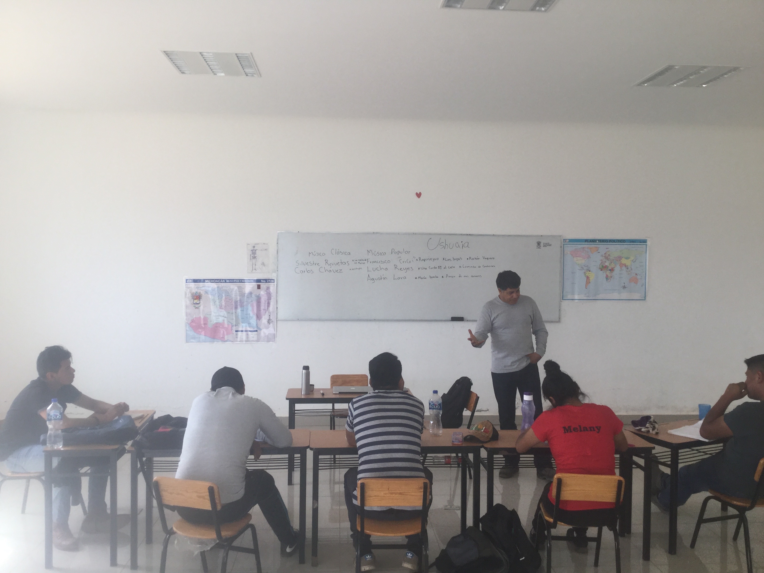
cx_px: 382
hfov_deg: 58.4
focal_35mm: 31
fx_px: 684
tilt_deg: -1.7
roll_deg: -1.1
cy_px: 286
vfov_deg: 45.4
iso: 40
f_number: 2.4
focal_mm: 3.3
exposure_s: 1/120
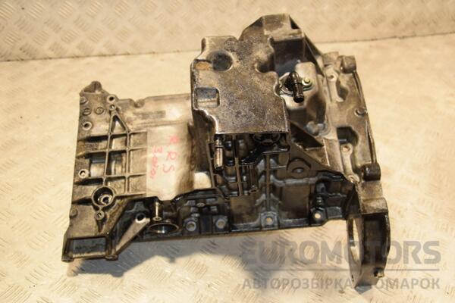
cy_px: 152
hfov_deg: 49.6
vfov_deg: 34.2
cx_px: 228
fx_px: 493
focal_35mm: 39
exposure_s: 1/125
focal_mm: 26
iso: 800
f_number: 5
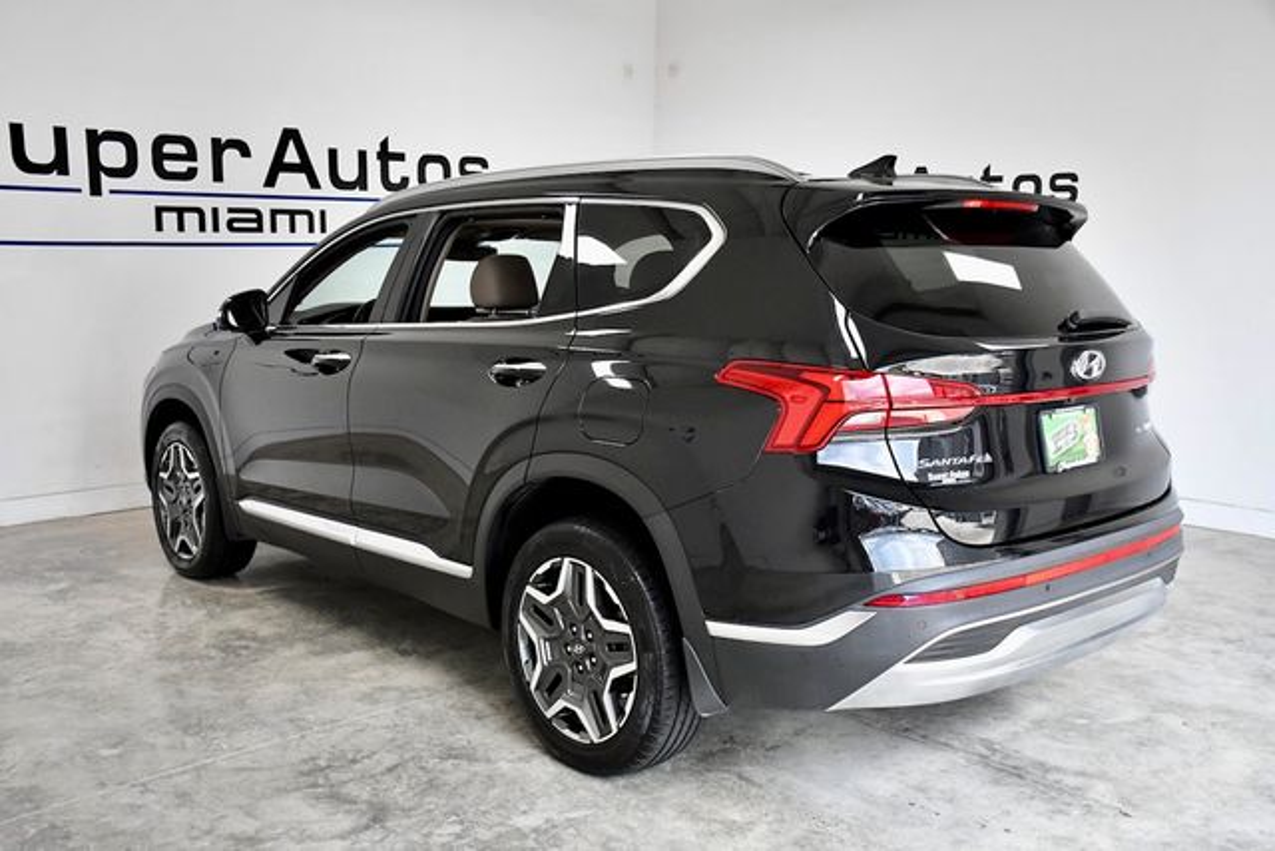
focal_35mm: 34
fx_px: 1204
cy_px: 426
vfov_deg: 38.9
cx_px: 638
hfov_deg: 55.8
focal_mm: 23
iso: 2500
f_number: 4.5
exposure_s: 1/1000
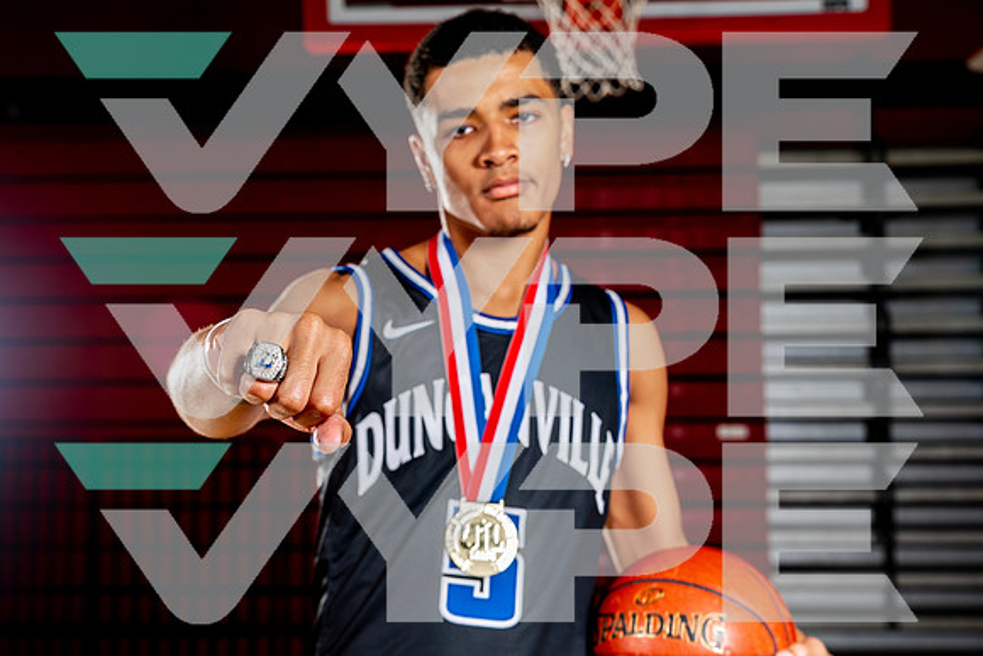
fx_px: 1420
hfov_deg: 38.2
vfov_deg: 26.0
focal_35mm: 52
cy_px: 328
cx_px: 492
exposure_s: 1/125
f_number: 5.6
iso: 100
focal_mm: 52
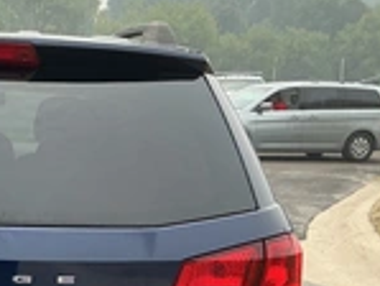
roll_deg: -0.1
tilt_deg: -13.0
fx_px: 824
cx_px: -15
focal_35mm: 75
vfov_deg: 19.2
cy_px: 278
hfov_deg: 24.6
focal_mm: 3
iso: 25
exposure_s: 1/739
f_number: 1.8
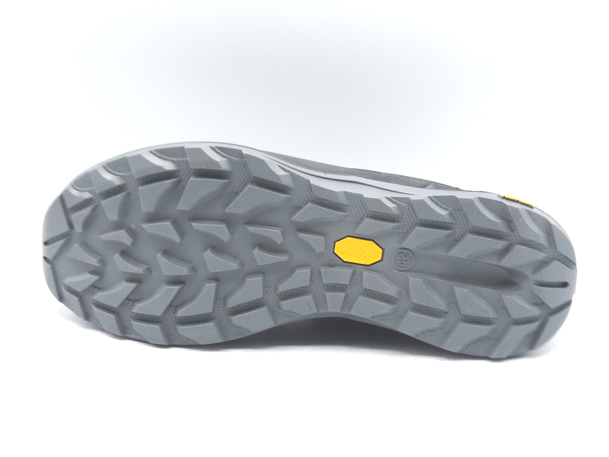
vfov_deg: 30.3
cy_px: 228
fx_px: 844
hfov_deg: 39.7
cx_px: 304
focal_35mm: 48
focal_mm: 4.8
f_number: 4
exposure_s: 1/160
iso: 100
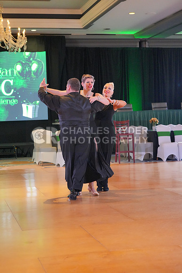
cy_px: 136
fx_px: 530
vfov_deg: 28.8
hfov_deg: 19.5
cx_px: 91
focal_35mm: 70
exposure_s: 1/500
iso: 8000
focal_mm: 70
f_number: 4
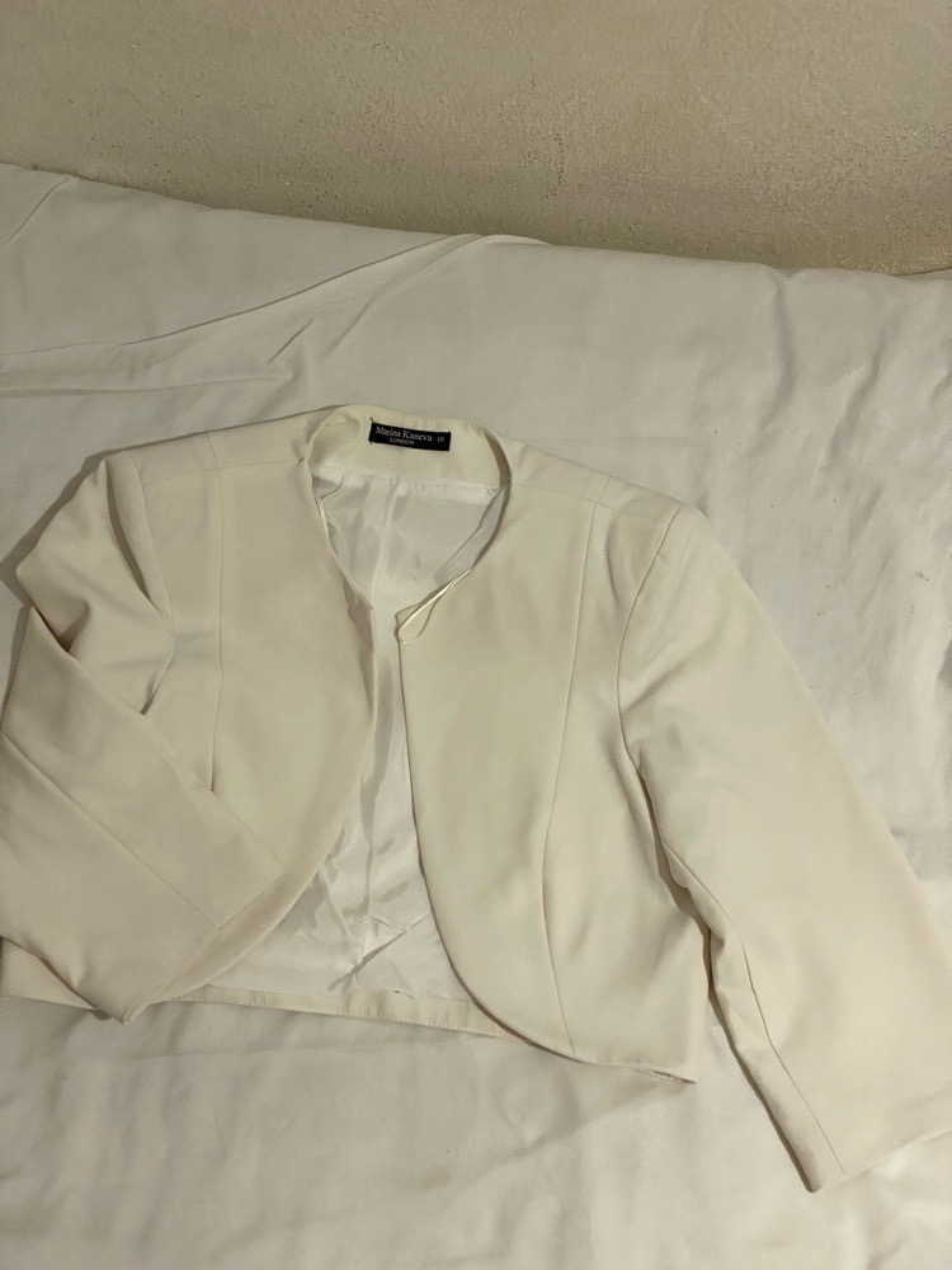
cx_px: 476
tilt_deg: -65.0
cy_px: 635
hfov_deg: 28.0
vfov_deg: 36.8
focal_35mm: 52
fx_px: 1907
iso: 200
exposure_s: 1/50
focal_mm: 6
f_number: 2
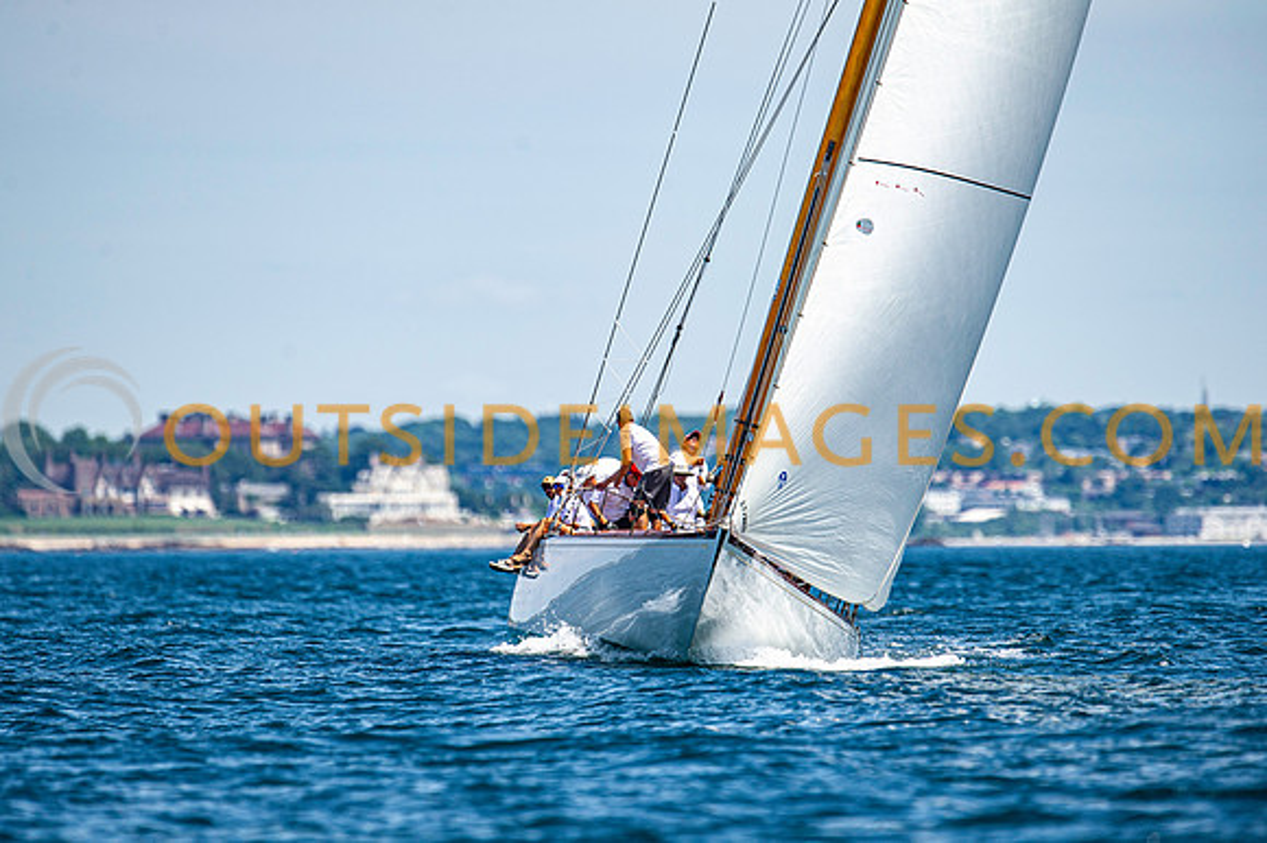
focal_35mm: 625
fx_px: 21980
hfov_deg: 3.3
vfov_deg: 2.2
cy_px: 422
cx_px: 634
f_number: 5
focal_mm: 600
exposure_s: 1/2500
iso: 400
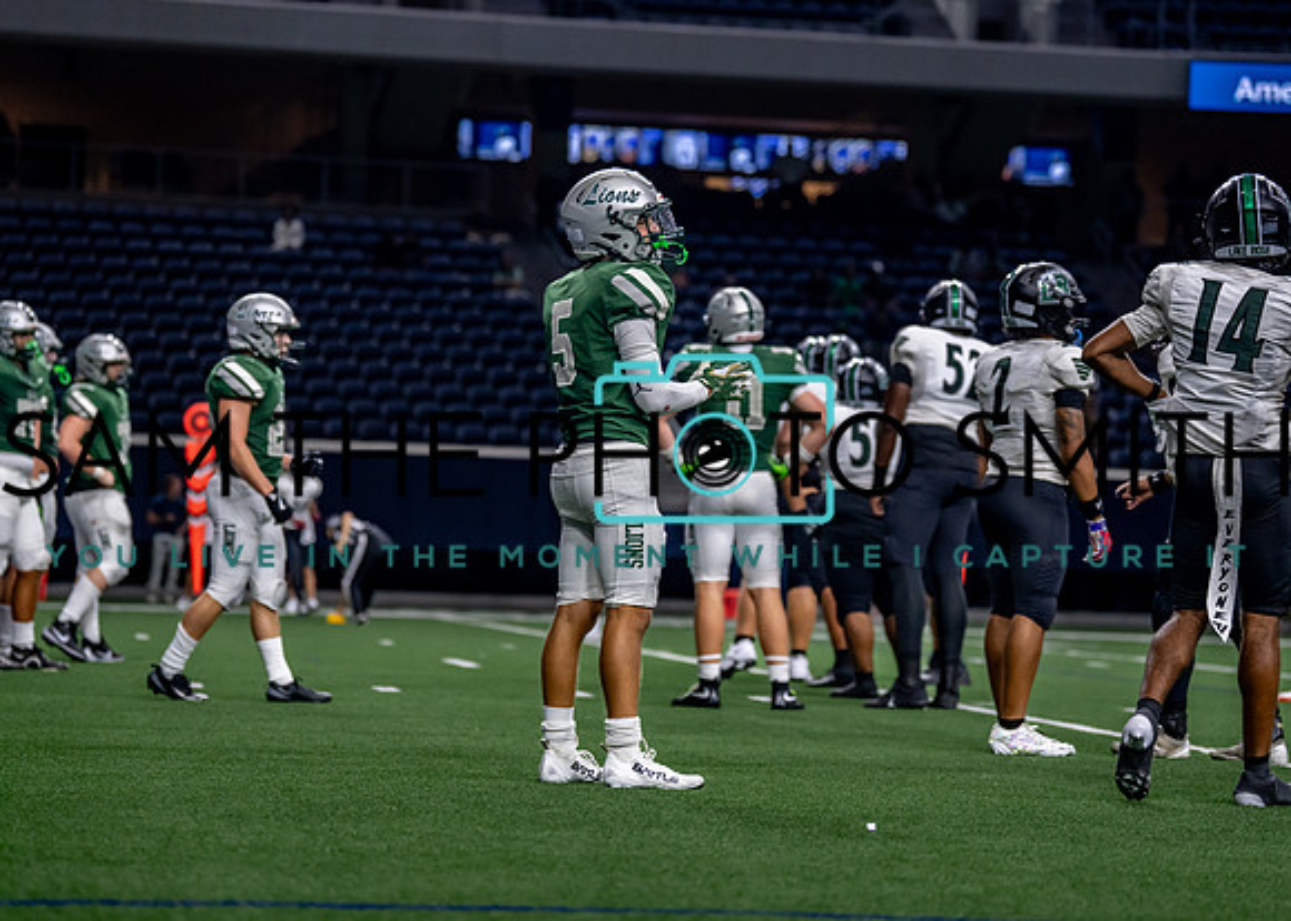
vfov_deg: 11.8
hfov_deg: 16.4
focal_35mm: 122
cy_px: 412
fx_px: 4475
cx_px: 603
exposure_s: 1/1000
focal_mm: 105
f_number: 2.8
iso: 2000
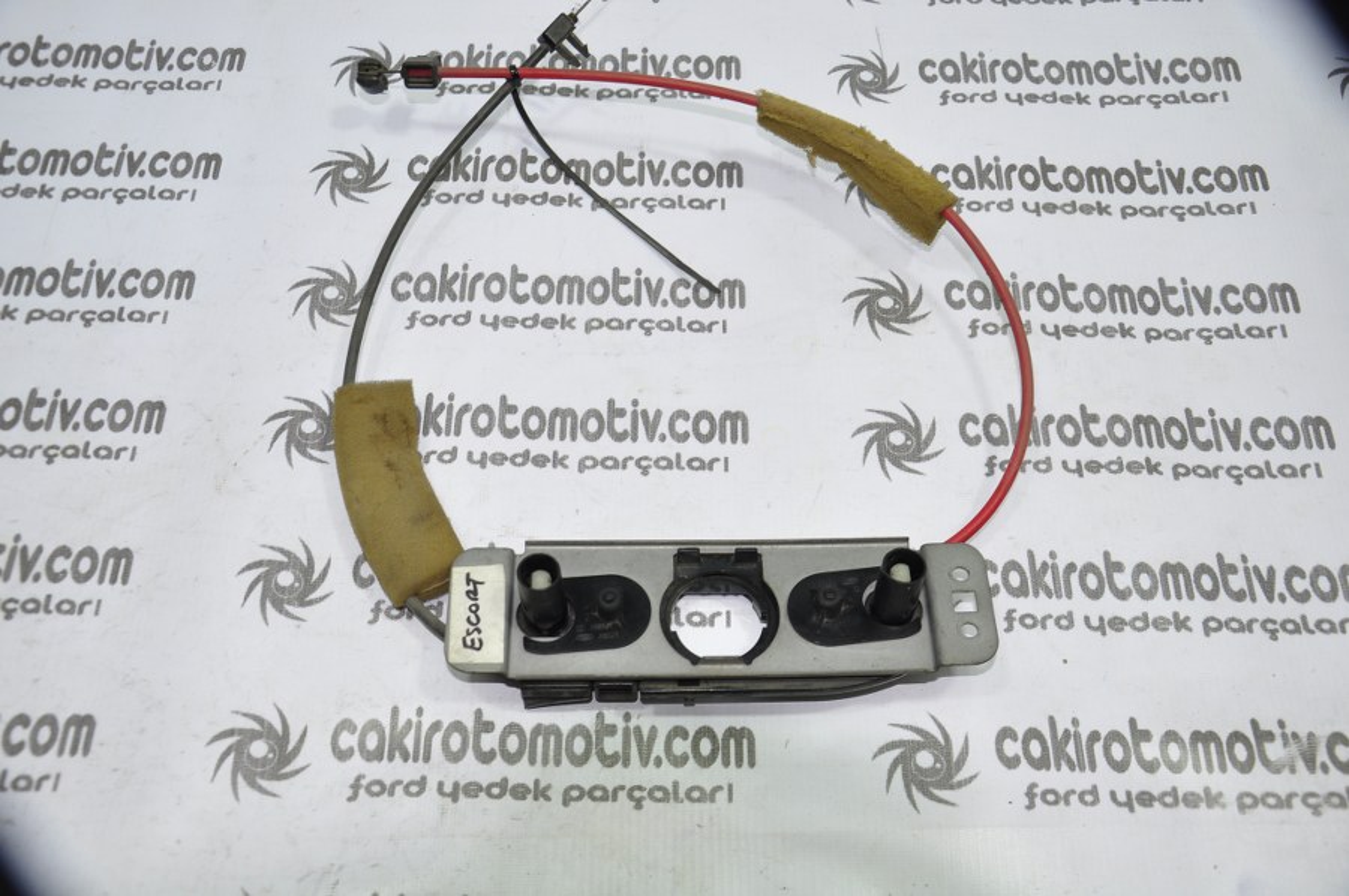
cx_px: 674
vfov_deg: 35.4
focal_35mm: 38
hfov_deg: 51.3
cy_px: 448
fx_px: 1404
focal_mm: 25
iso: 200
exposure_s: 1/40
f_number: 5
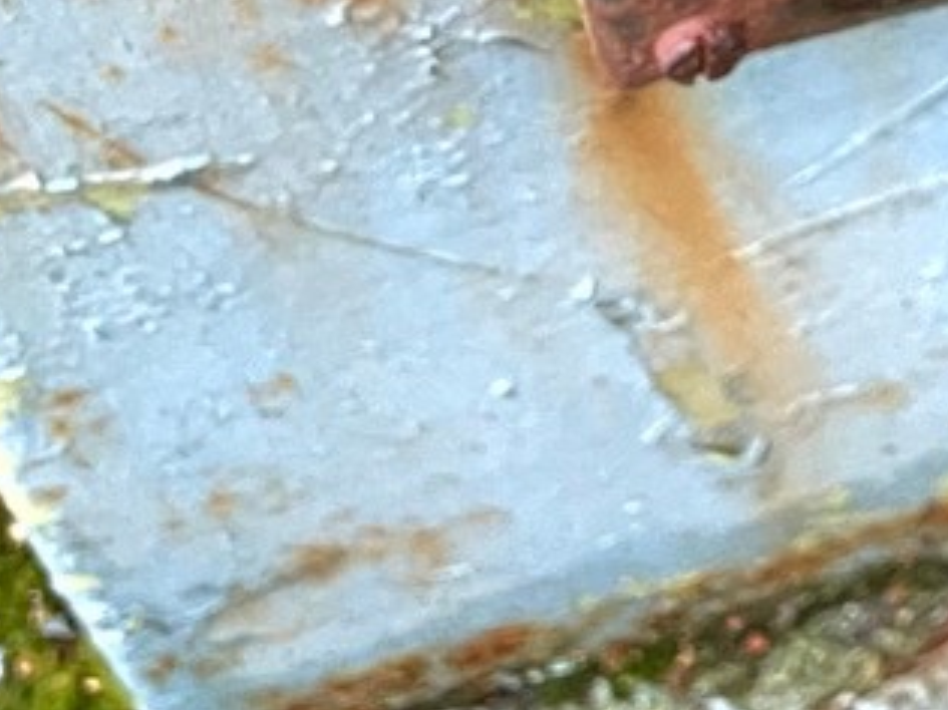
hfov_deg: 15.0
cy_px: -836
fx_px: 3258
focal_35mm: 119
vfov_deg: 11.0
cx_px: 1544
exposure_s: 1/60
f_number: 1.6
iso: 200
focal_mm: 4.2
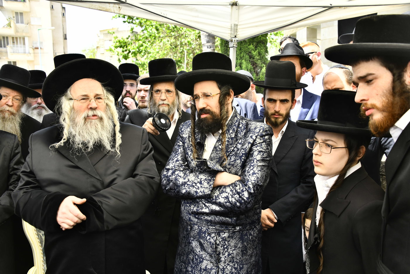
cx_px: 205
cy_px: 137
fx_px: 387
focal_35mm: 34
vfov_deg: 38.9
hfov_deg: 55.8
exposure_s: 1/250
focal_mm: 34
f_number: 5.6
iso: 320
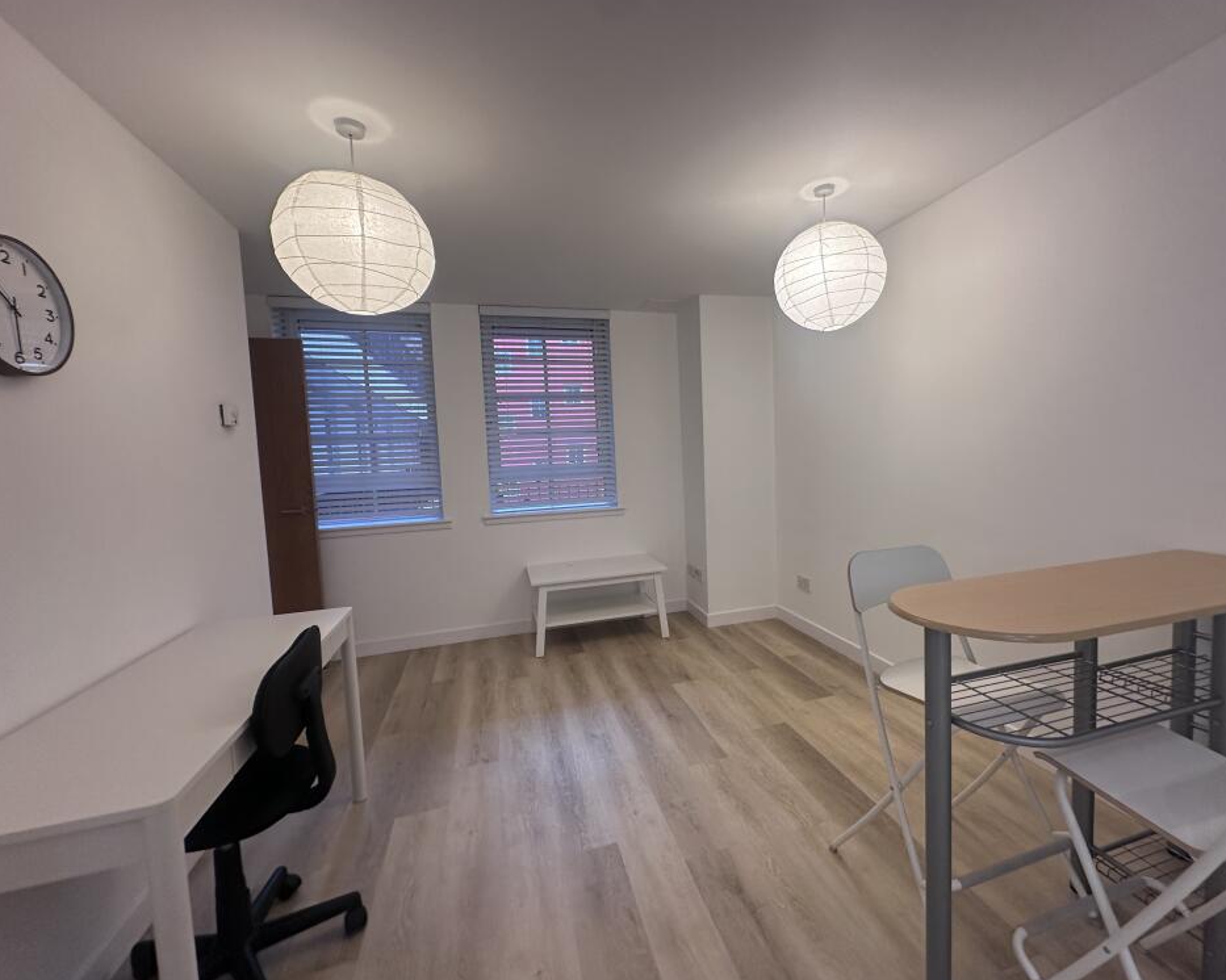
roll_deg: +3.3
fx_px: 544
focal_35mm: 15
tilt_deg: +0.2
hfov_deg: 96.6
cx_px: 668
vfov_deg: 84.0
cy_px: 487
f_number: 2.2
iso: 160
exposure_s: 1/100
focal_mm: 2.22
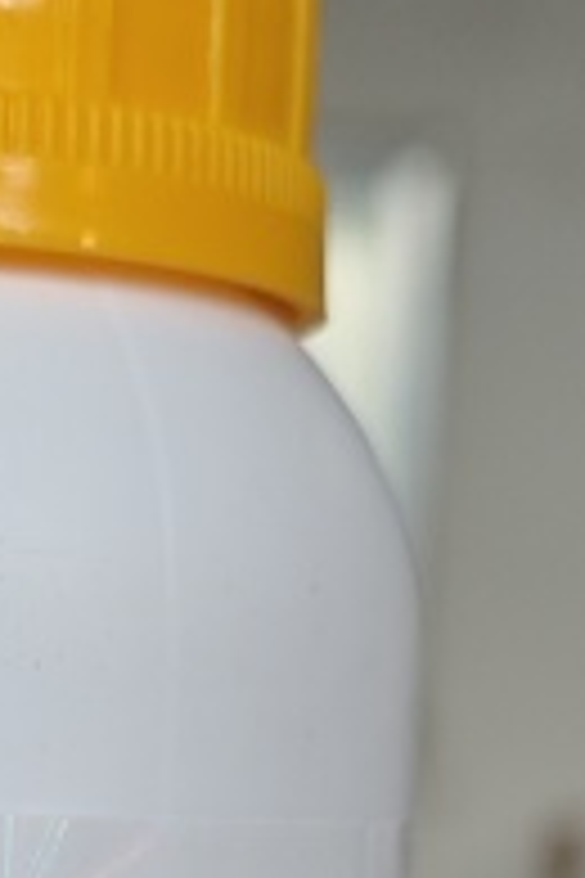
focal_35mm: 131
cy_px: 1200
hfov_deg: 10.3
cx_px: -104
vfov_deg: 14.8
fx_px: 3193
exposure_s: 1/100
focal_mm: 6.55
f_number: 1.6
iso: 200
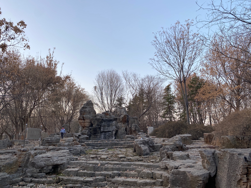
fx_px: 189
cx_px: 126
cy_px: 94
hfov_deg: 67.3
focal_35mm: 26
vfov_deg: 53.1
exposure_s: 1/142
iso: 32
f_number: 1.8
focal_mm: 4.25
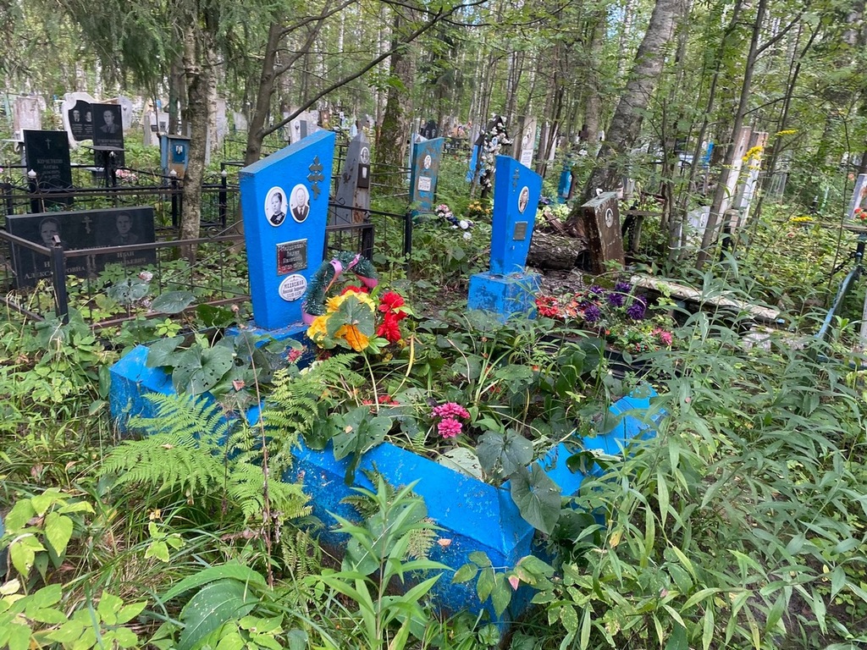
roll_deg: -6.2
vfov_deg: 53.1
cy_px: 325
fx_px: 651
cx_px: 434
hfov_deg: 67.3
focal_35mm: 26
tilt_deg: -15.4
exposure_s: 1/121
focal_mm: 4.25
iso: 125
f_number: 1.8
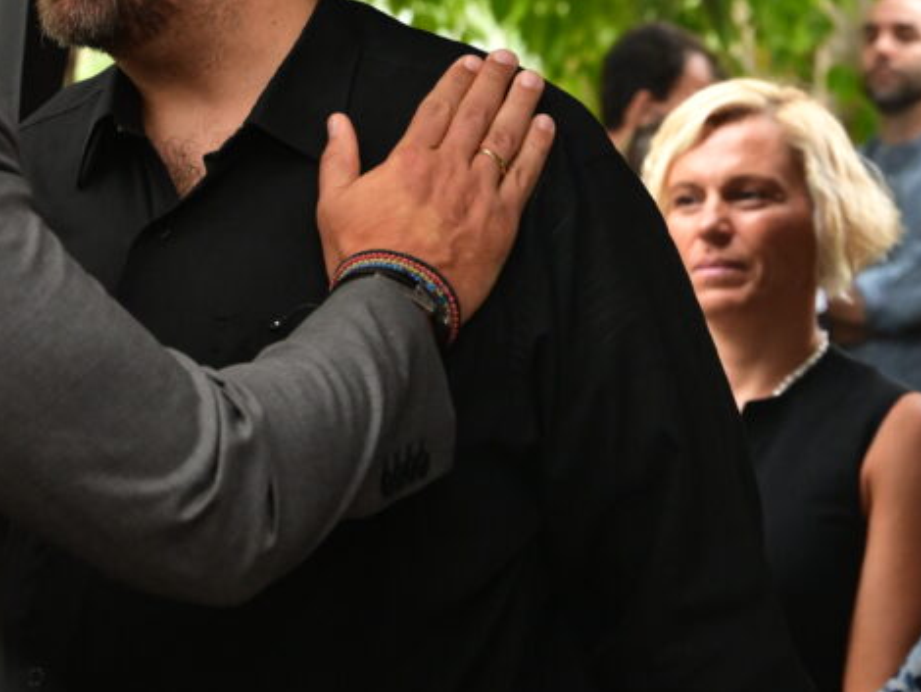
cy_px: 108
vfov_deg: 11.4
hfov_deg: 15.0
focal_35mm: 130
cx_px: 161
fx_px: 3461
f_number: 4.5
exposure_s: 1/400
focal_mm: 53
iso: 4000
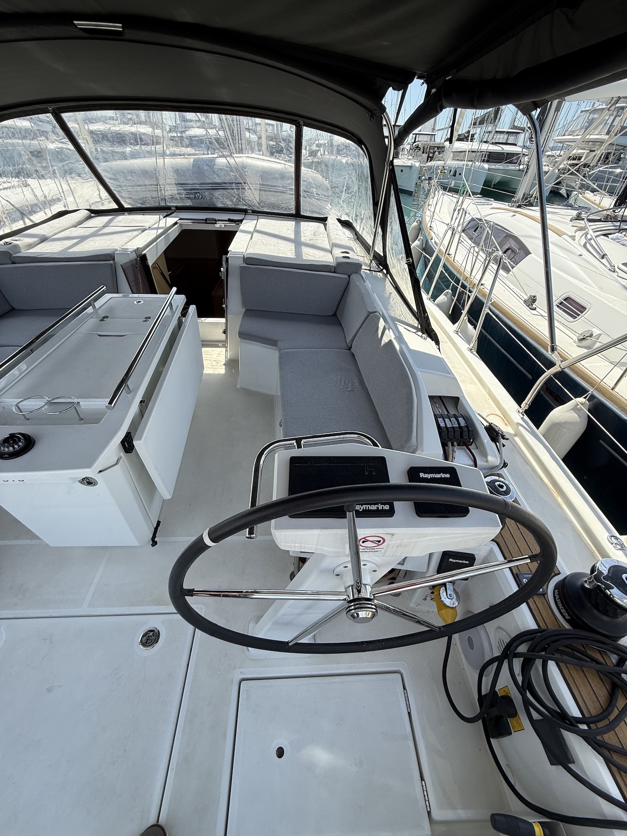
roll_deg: -2.9
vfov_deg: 102.1
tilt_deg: -39.0
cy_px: 418
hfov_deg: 85.7
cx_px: 314
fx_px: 338
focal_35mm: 14
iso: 64
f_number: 2.2
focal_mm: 2.22
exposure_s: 1/970
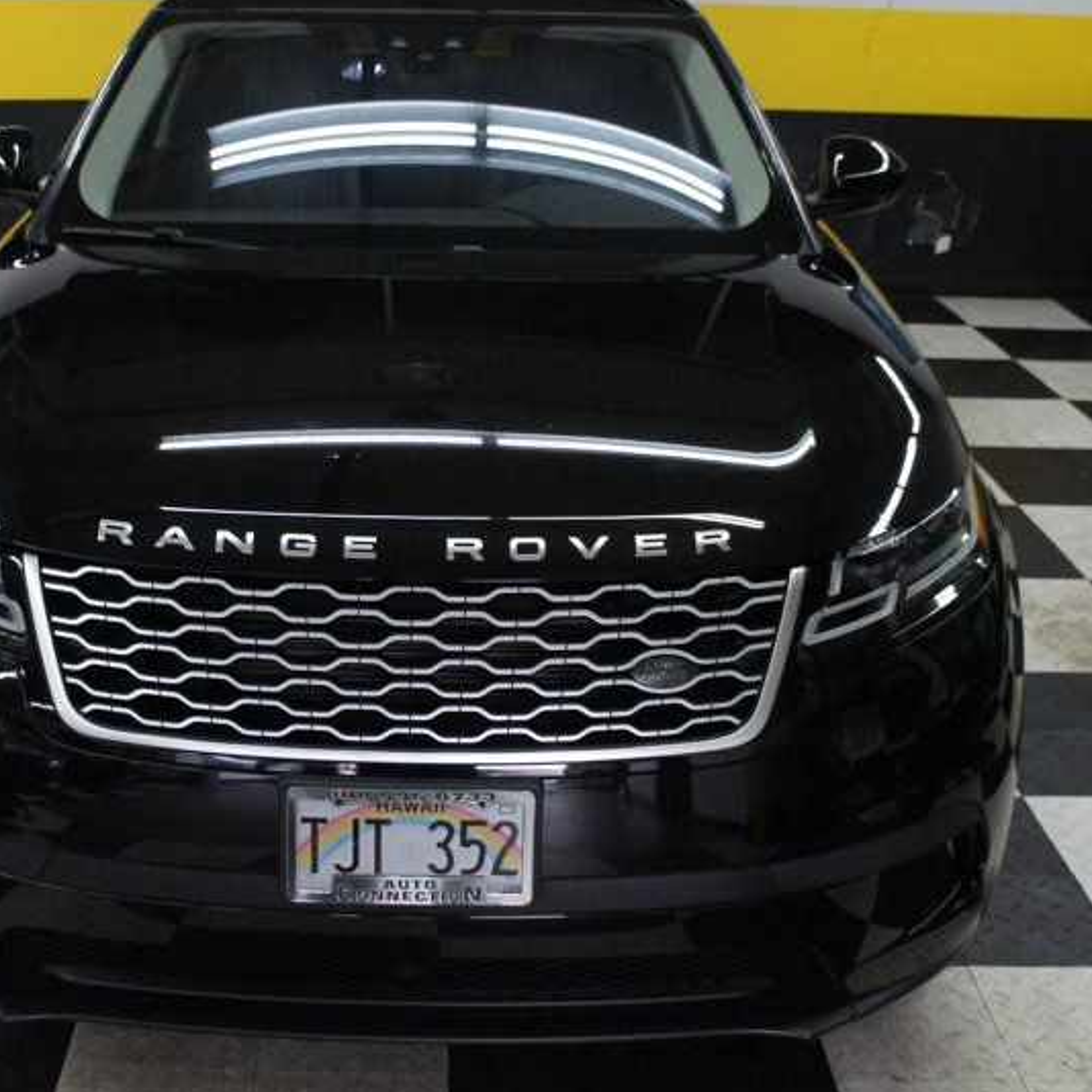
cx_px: 405
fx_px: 1570
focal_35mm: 44
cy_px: 493
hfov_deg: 38.1
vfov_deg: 38.3
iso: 1600
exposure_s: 1/250
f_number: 3.5
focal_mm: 18
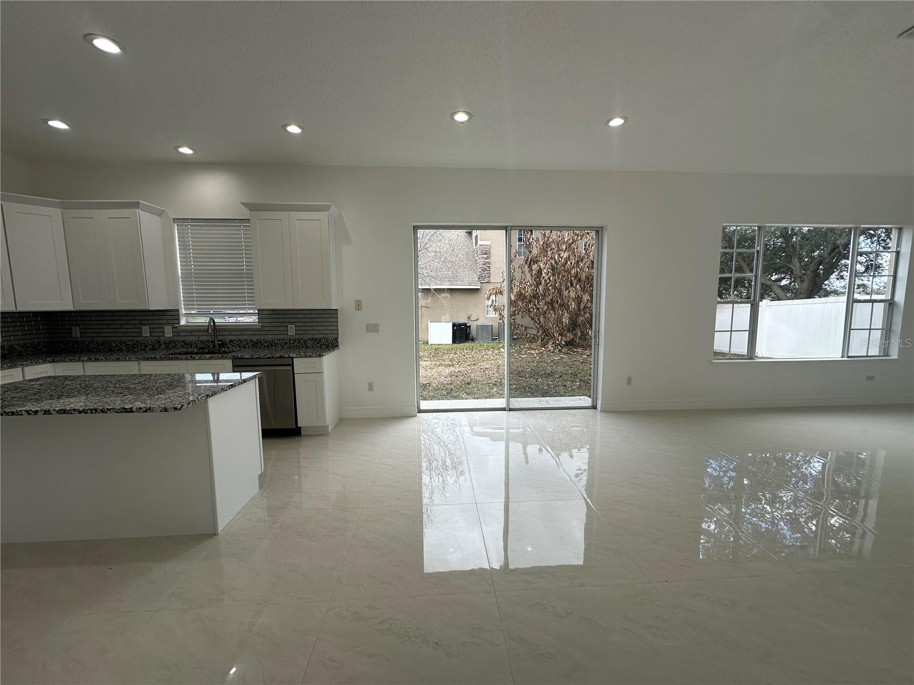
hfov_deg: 102.1
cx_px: 457
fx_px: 370
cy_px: 342
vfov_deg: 85.7
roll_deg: +0.3
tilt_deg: -6.1
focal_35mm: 14
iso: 40
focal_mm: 2.22
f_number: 2.2
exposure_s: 1/164
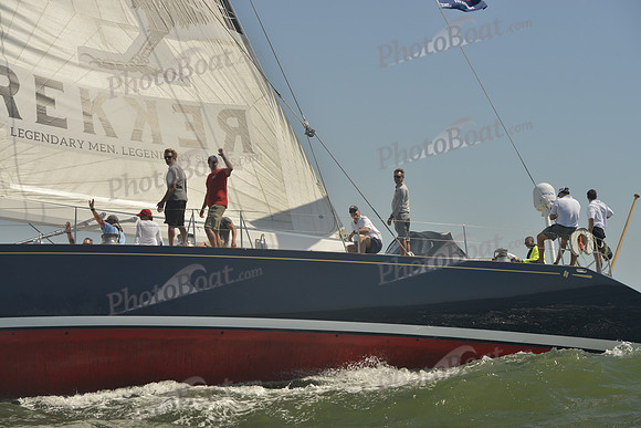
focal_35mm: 70
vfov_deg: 19.5
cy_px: 214
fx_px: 1247
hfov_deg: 28.8
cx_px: 320
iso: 280
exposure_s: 1/1000
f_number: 8
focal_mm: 70
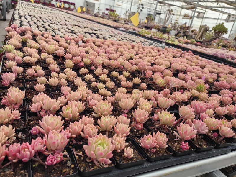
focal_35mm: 27
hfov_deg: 65.3
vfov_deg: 51.4
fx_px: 184
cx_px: 118
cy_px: 88
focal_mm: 5.52
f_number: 1.9
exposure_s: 1/382
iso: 50
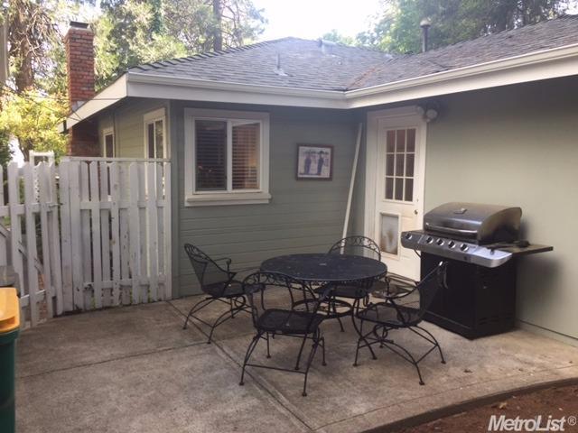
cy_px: 216
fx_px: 484
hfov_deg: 61.7
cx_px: 289
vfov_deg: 48.2
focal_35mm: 29
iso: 40
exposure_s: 1/120
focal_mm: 4.15
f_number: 2.2
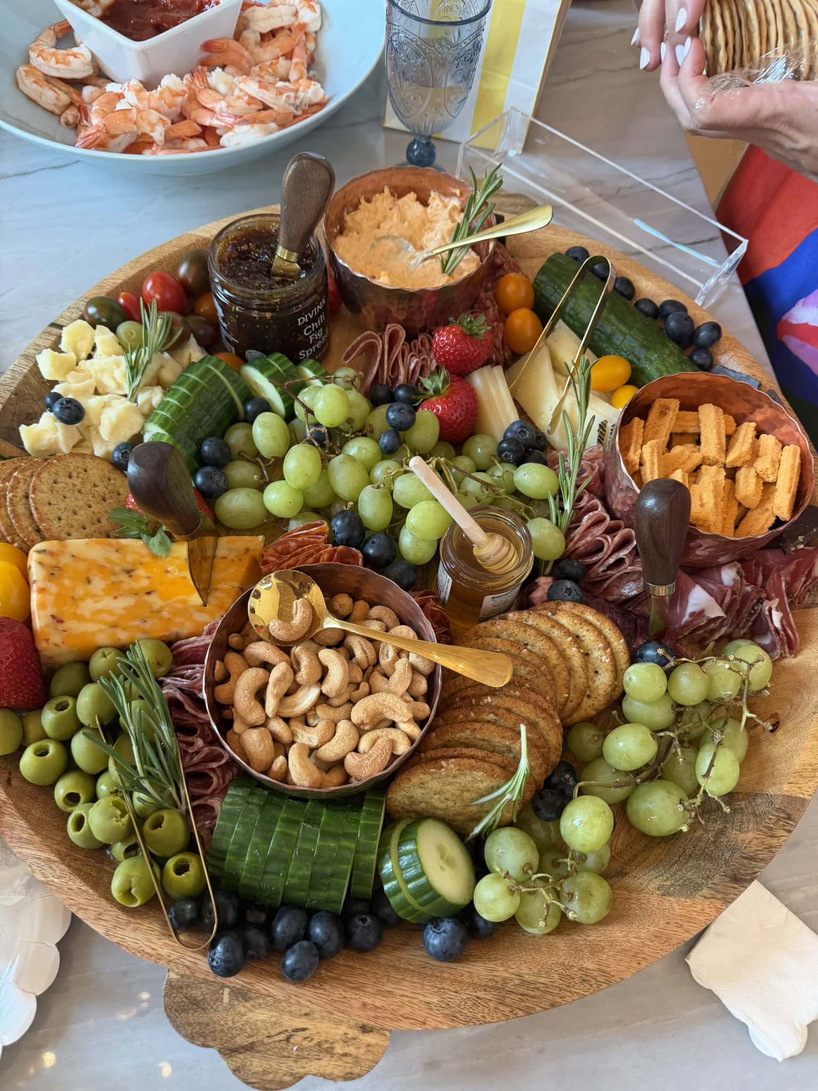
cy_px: 546
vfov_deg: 71.6
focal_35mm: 24
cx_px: 409
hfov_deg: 56.8
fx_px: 756
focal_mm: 6.8
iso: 200
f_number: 1.8
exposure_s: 1/120
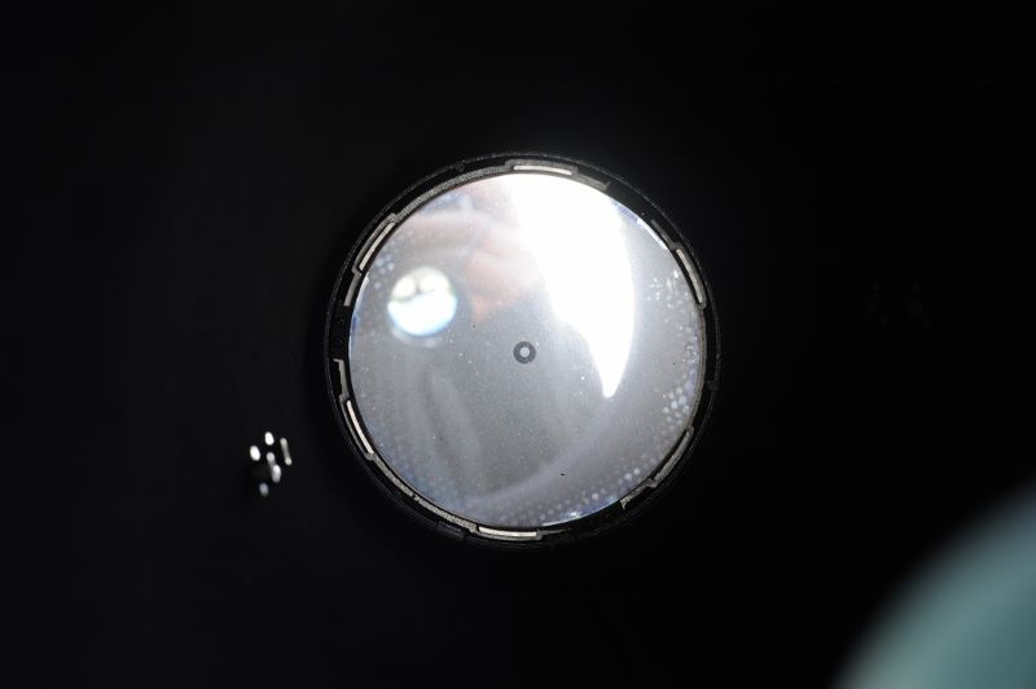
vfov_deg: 19.4
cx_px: 518
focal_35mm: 70
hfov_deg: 28.9
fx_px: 2013
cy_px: 344
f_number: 11
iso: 640
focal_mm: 70
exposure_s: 1/30
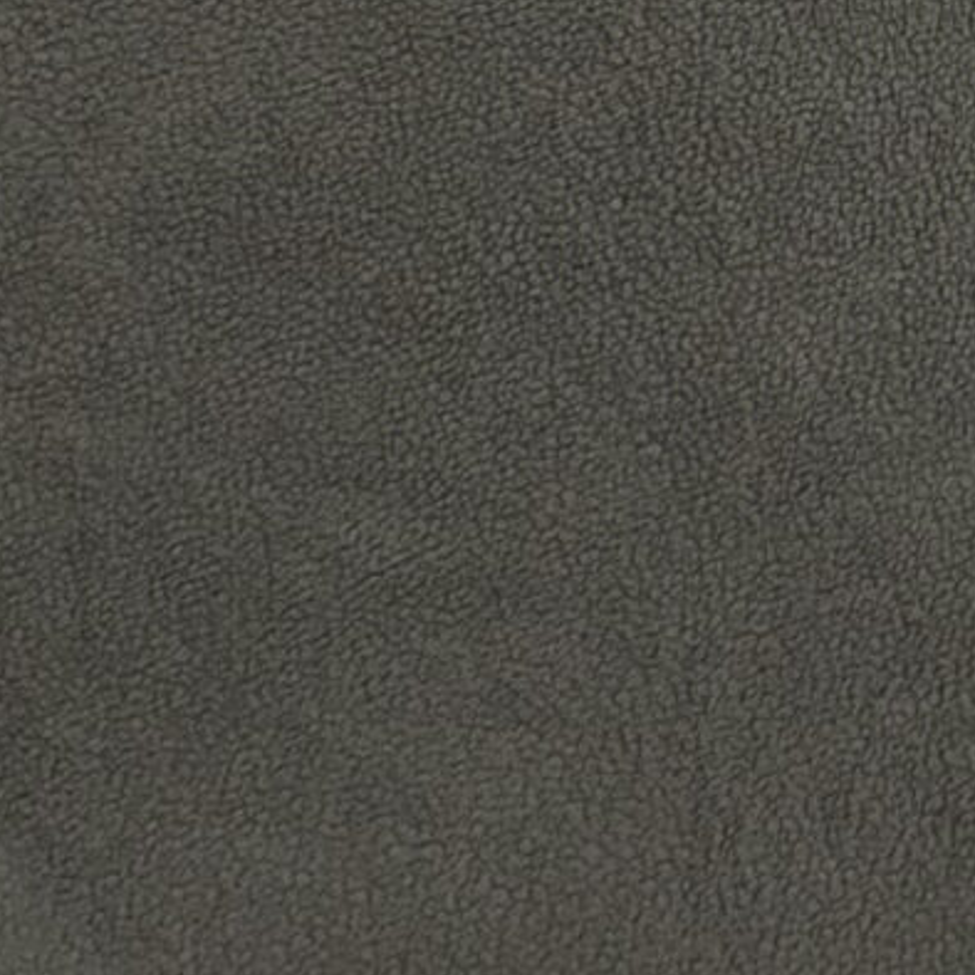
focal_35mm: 138
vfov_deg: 12.0
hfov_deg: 11.6
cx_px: 1826
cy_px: -530
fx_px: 4398
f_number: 1.78
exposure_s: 1/120
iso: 160
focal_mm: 6.76
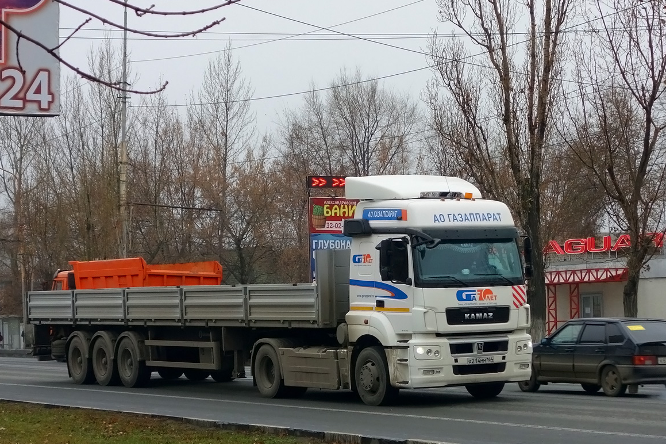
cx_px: 338
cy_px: 227
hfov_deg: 34.5
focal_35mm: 58
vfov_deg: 23.4
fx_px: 1073
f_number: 3.5
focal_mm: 20.85
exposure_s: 1/500
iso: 320
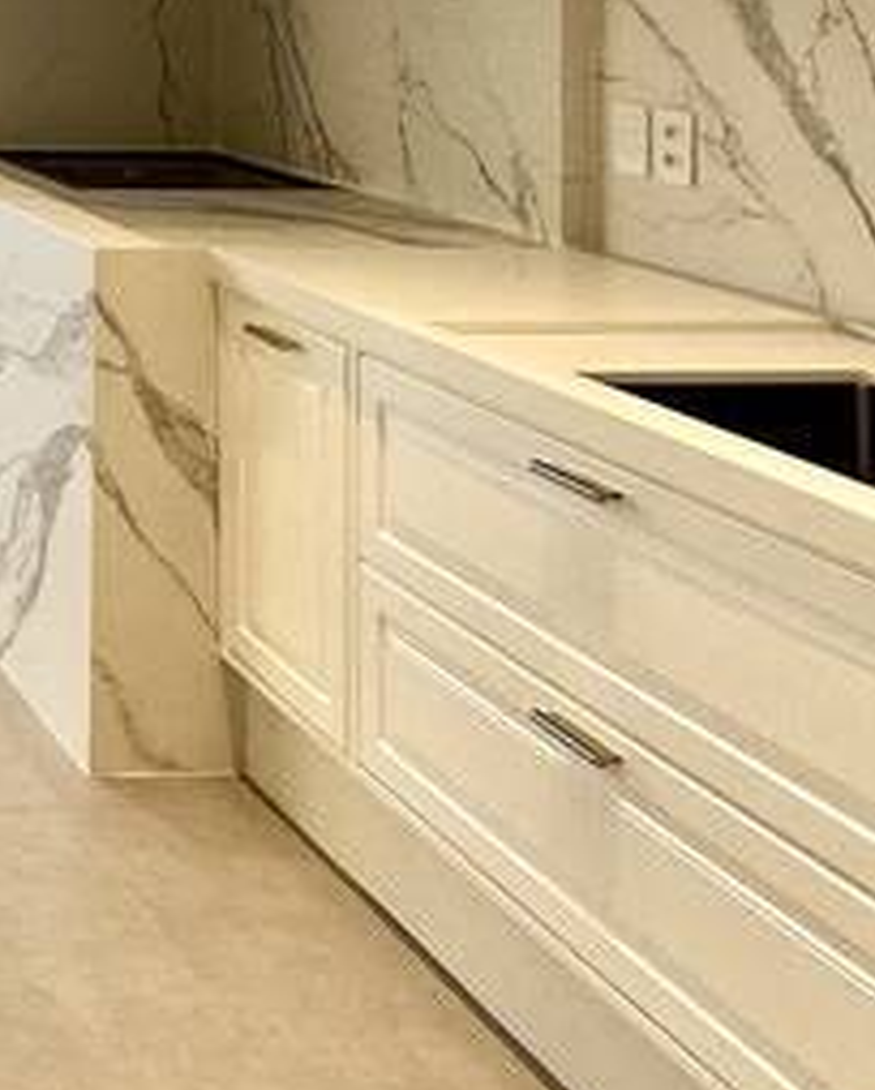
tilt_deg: +2.5
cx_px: -540
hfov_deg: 21.0
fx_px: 1873
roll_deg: -0.6
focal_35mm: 58
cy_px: -107
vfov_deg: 29.3
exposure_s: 1/120
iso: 50
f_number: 2.2
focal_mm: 2.22
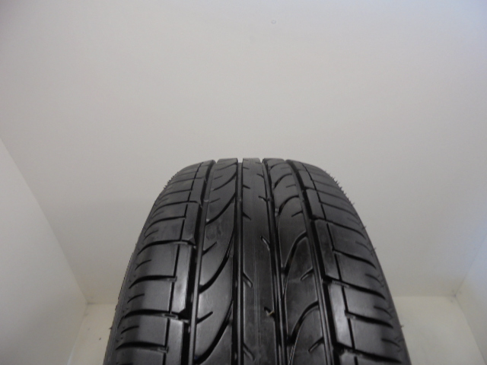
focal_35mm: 26
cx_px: 244
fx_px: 366
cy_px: 182
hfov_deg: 67.3
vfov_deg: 53.1
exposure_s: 1/30
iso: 100
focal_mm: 4.6
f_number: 3.5
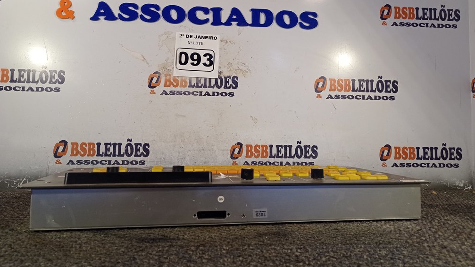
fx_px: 390
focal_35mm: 31
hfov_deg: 62.6
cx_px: 239
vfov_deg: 37.7
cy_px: 111
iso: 135
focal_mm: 4.7
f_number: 1.79
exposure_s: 1/120
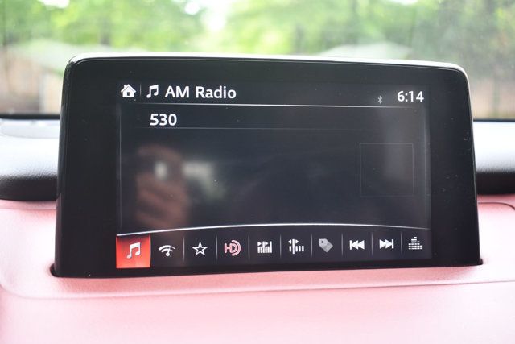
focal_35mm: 51
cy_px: 172
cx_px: 258
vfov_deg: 26.5
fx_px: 730
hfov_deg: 38.9
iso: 1250
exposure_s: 1/125
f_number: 4.5
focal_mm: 34
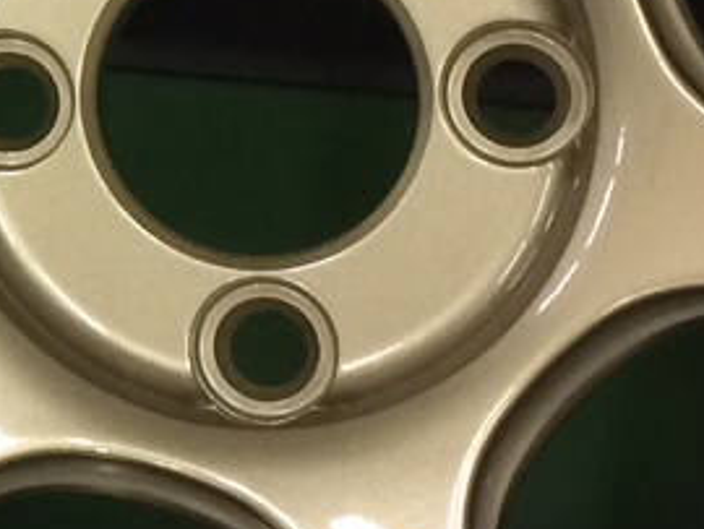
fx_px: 3562
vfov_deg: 8.3
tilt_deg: -50.1
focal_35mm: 175
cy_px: -258
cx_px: -555
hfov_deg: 10.6
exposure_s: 1/30
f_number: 2.2
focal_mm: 4.15
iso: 80
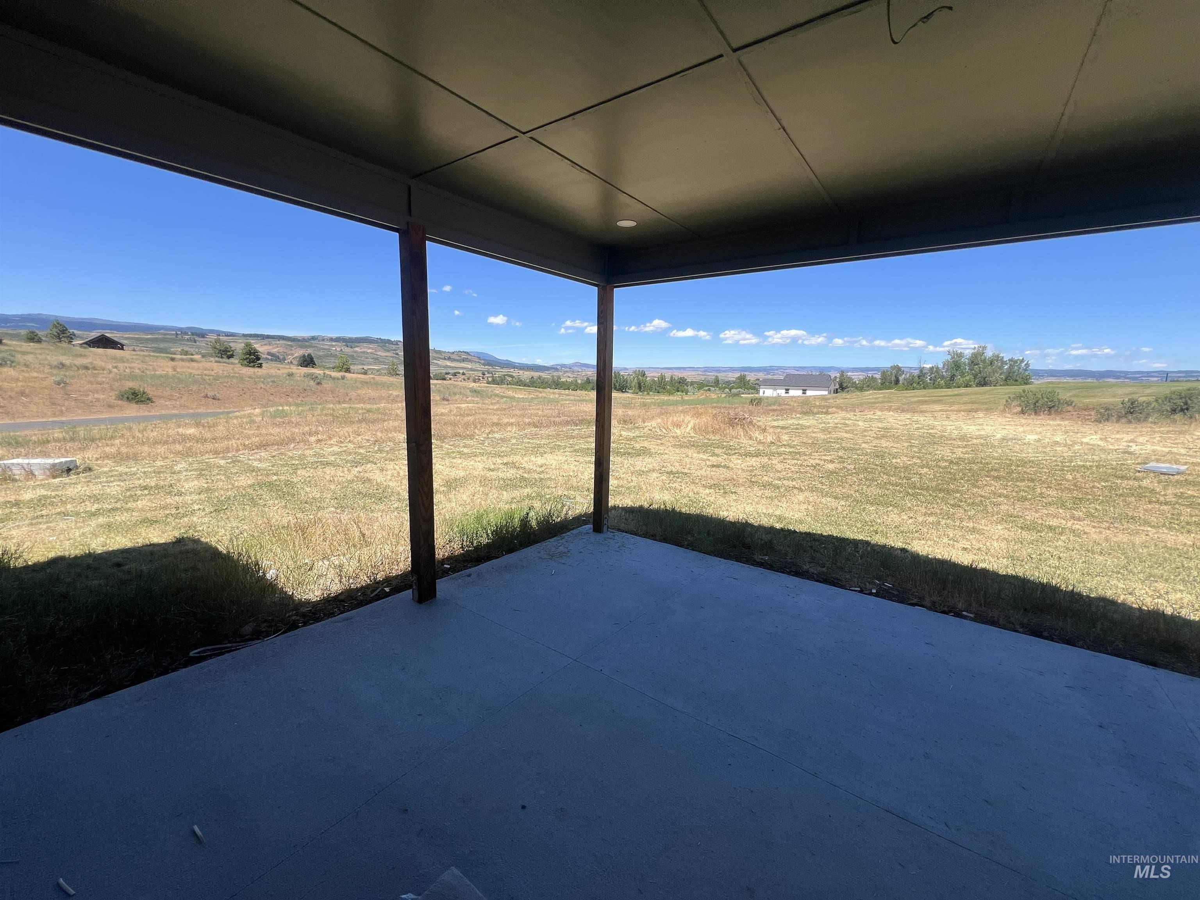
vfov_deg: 89.9
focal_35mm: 13
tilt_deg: -10.6
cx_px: 600
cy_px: 450
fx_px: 451
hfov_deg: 106.2
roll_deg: -1.3
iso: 32
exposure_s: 1/1376
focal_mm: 1.57
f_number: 1.8
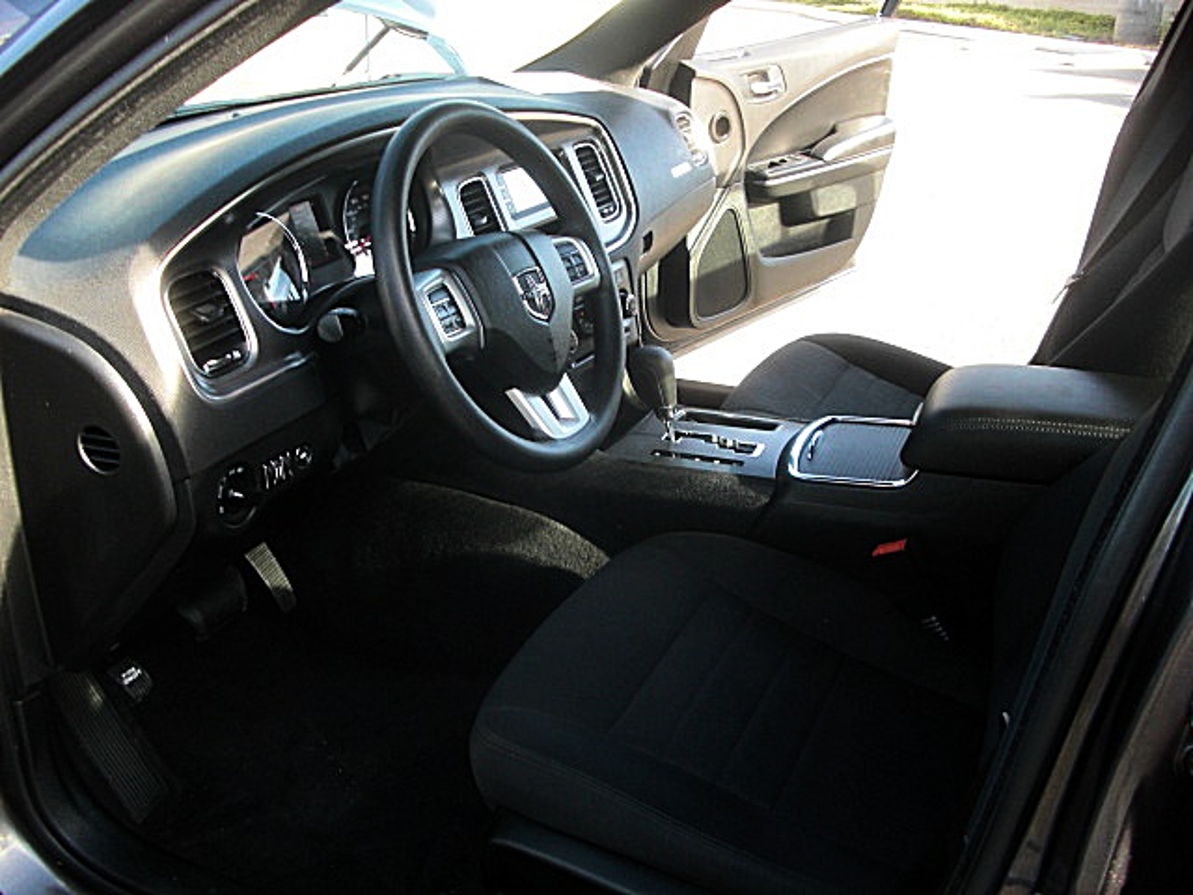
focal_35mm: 36
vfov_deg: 39.7
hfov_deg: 51.4
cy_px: 448
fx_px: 1241
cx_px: 596
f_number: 2.8
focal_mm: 6.3
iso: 100
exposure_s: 1/80
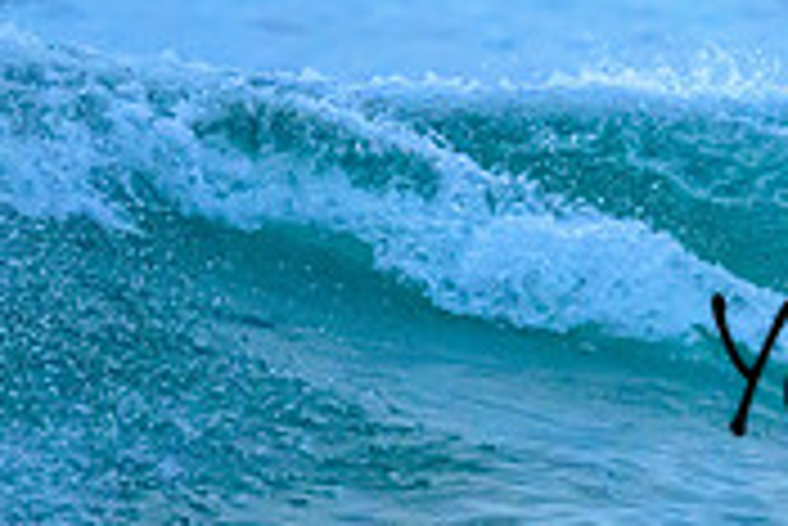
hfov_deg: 0.8
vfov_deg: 0.5
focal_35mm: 2654
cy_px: 326
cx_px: 1175
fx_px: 58140
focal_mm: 800
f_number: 6.3
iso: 10000
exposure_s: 1/2000
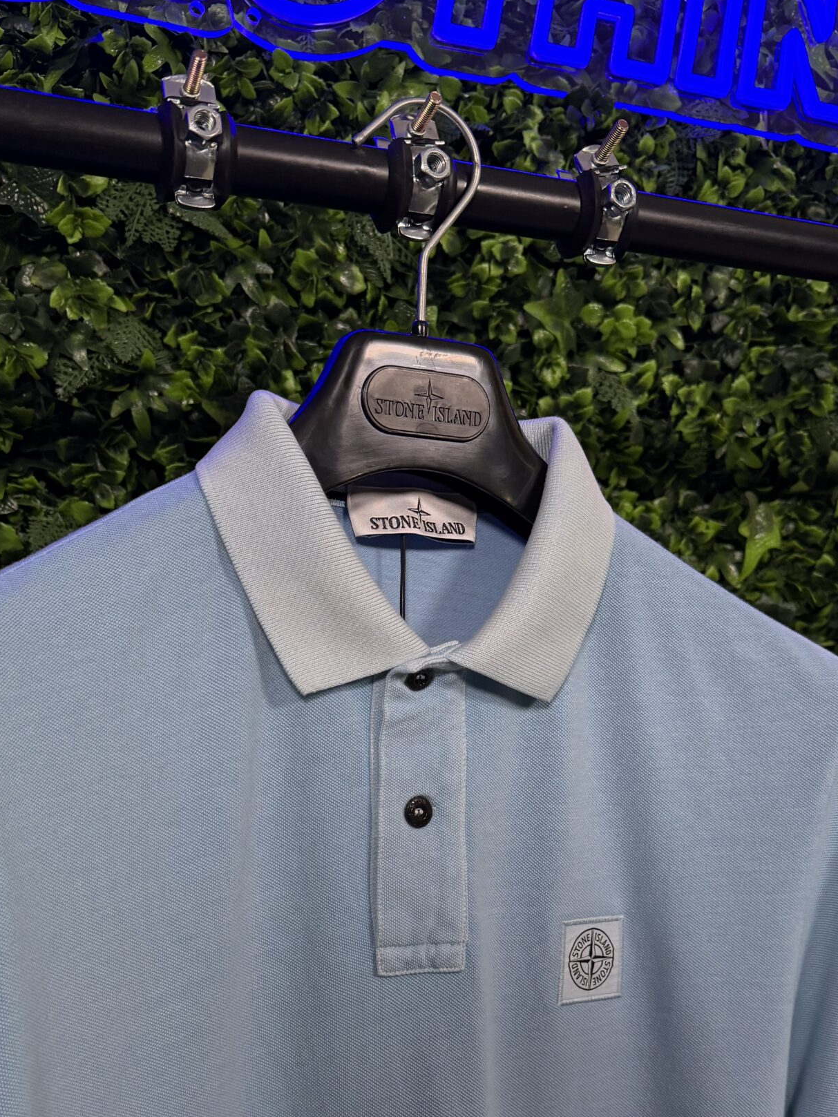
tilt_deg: -3.8
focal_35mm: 38
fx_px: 1226
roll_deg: -0.1
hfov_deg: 37.7
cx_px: 395
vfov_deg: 47.8
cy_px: 780
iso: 200
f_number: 1.78
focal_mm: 6.76
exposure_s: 1/63
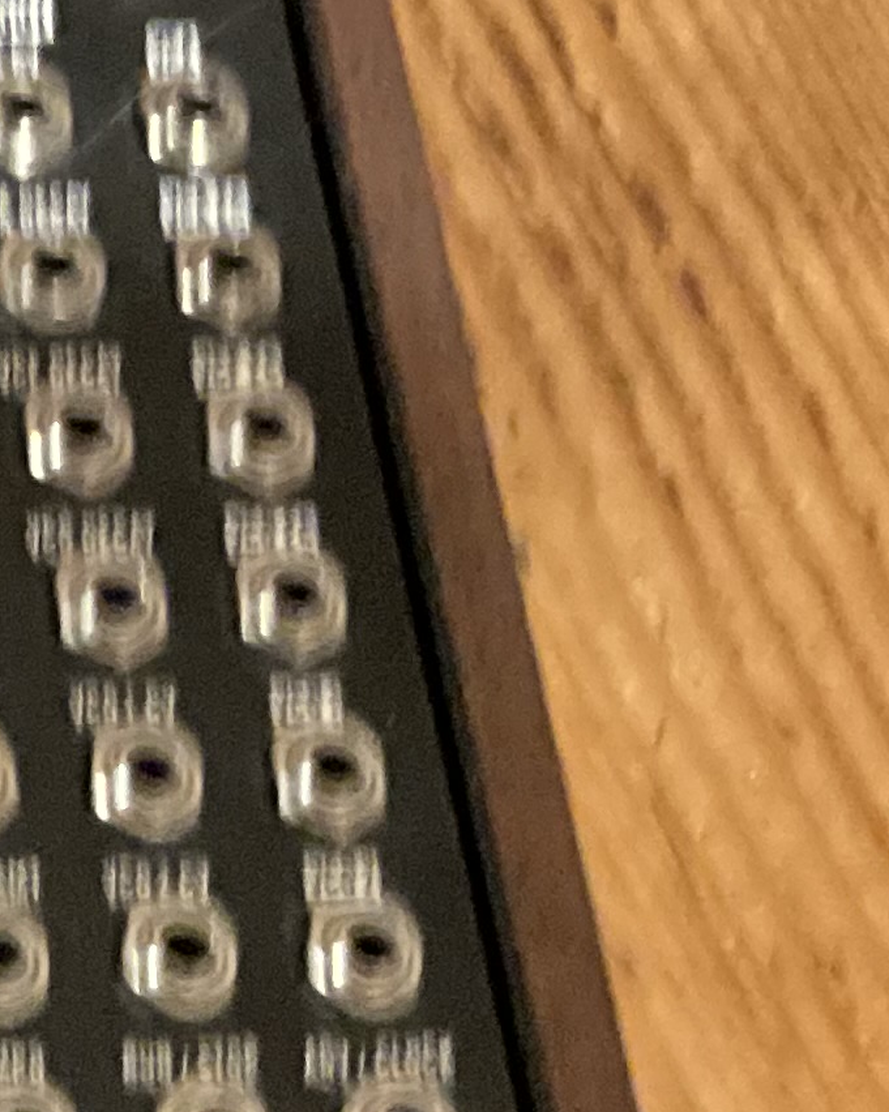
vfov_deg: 14.4
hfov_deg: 9.4
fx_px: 4409
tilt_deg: -46.9
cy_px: 382
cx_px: -1681
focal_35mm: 134
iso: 800
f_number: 1.8
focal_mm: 3
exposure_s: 1/15
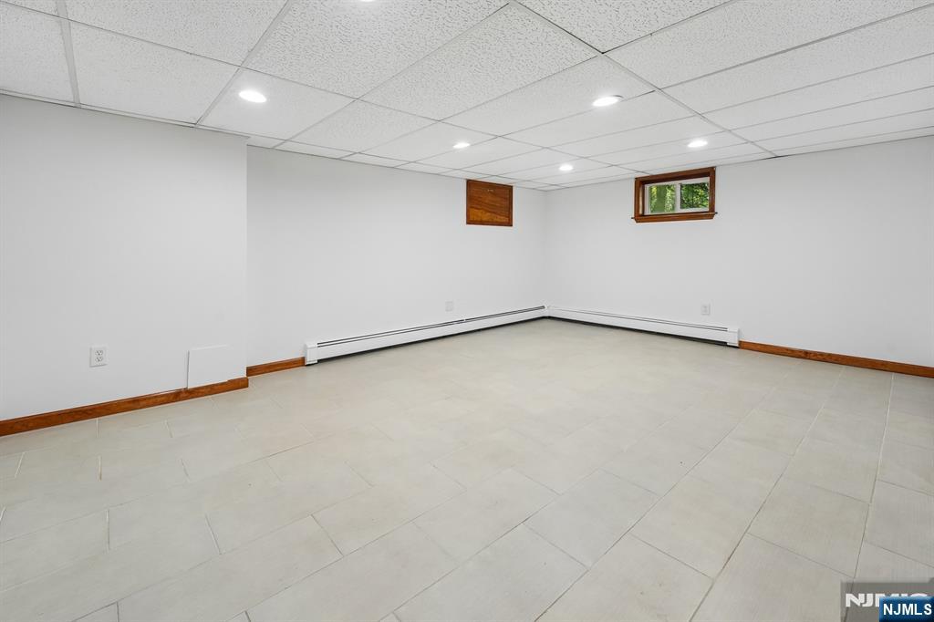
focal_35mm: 14
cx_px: 467
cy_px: 311
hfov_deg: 104.3
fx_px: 363
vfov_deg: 81.2
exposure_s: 1/40
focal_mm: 14
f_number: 7.1
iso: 1000
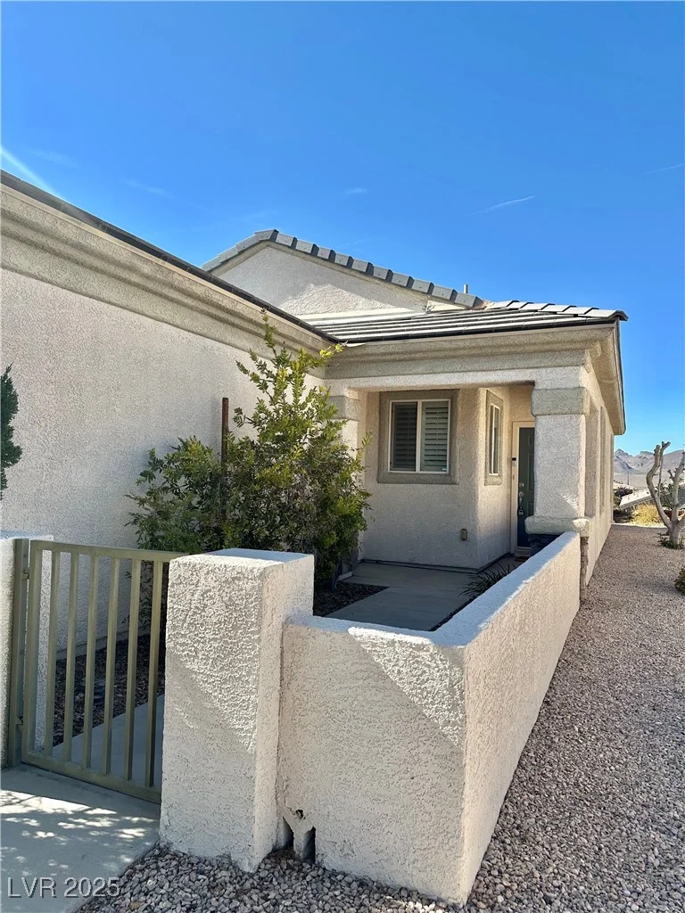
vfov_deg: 71.6
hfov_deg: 56.8
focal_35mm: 24
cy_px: 456
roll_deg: -1.8
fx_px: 633
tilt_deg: +2.5
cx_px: 342
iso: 80
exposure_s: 1/3058
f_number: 1.78
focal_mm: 6.86
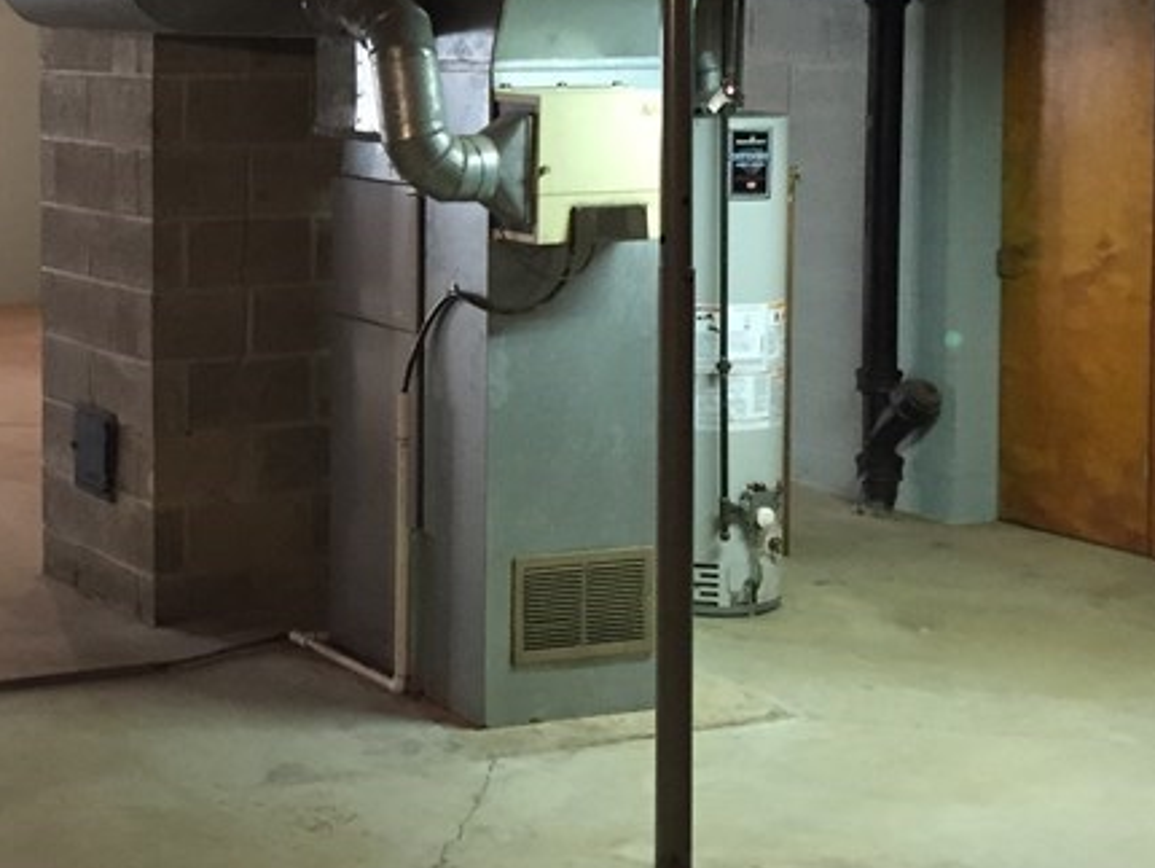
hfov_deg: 26.9
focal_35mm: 69
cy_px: 137
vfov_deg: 21.0
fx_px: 2304
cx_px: 56
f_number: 2.2
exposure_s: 1/30
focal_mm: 4.15
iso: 200
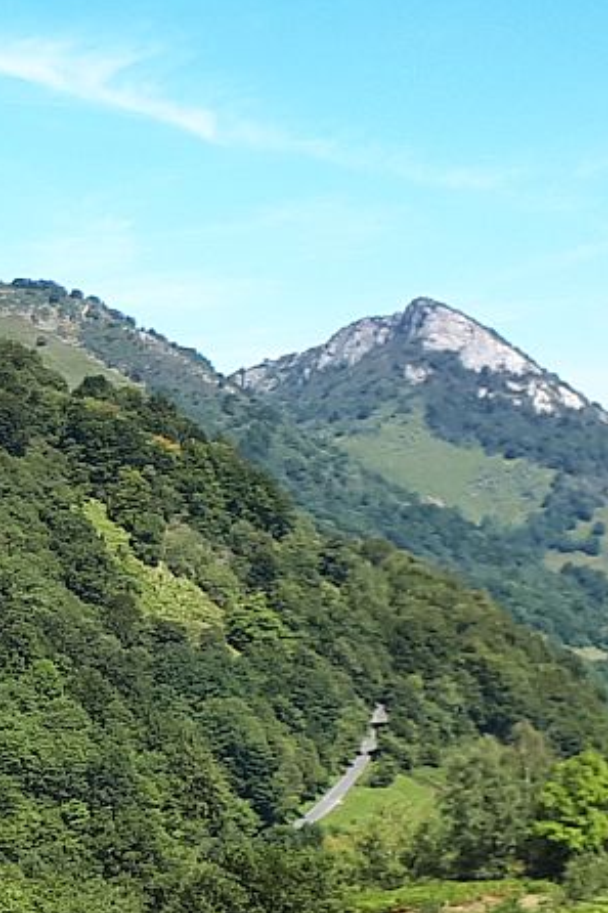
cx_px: -307
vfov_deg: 16.7
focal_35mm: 121
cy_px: 786
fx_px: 3067
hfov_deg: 10.9
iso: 40
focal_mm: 3.6
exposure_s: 1/799
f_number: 1.9
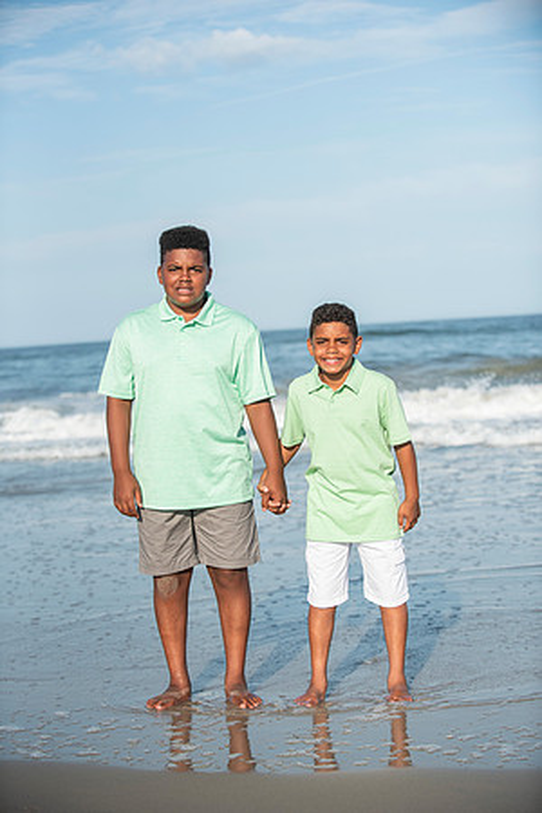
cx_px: 271
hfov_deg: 19.5
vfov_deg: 28.8
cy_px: 406
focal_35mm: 70
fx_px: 1581
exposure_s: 1/3200
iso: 250
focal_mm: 70
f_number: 3.5
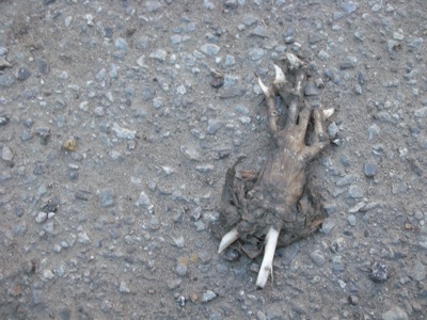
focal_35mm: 61
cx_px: 214
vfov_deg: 24.0
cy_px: 160
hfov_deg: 31.7
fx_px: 752
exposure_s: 1/74.5
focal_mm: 10.1
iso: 121
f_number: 3.7
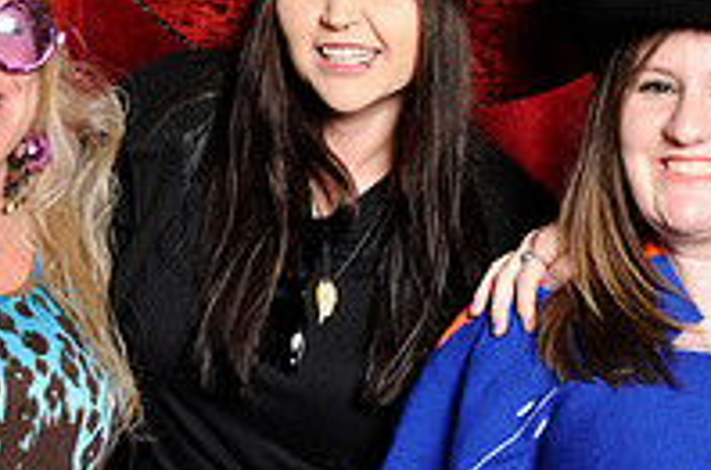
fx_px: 2423
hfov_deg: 16.7
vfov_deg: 11.1
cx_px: 452
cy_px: 188
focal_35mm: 123
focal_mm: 28
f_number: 8
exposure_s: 1/60
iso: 400
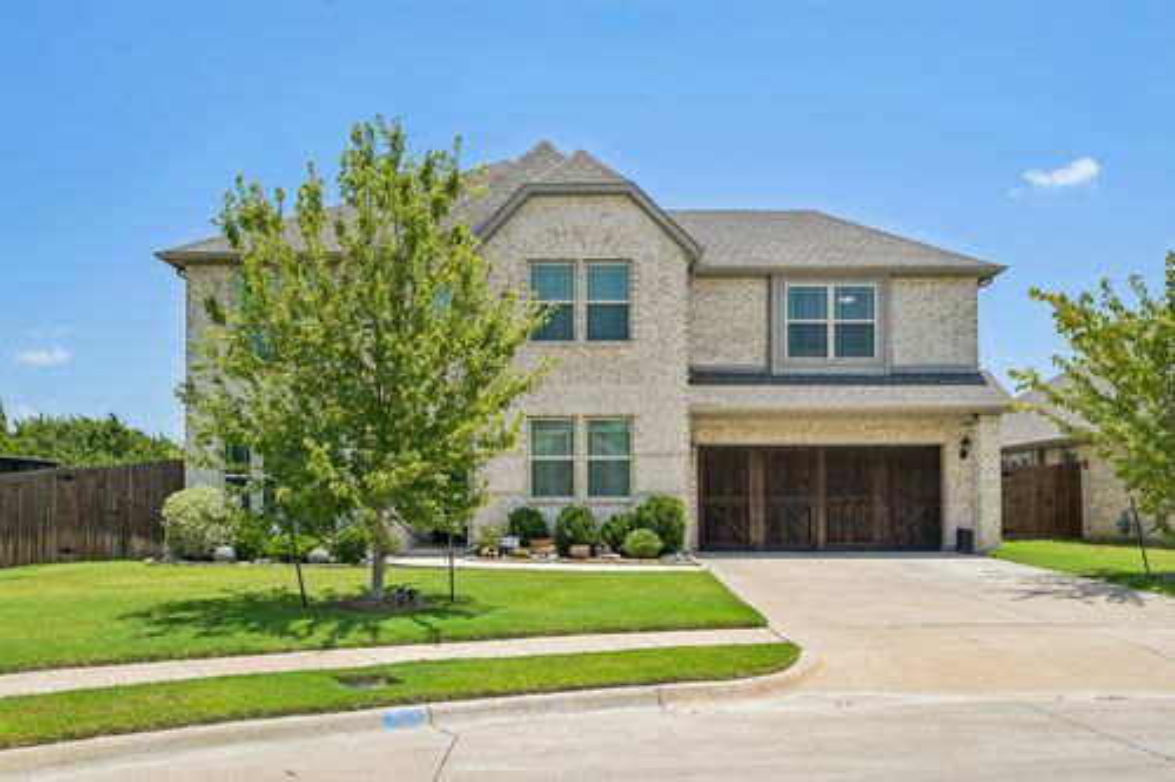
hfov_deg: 61.9
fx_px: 979
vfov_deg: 43.6
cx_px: 588
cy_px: 391
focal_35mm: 30
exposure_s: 1/1000
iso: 400
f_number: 8
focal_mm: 30
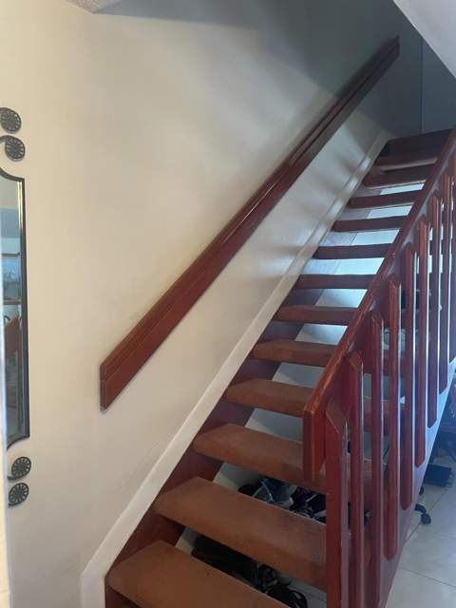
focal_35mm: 26
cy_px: 304
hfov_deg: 53.1
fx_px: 457
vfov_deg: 67.3
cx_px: 228
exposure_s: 1/40
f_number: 1.6
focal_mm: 4.2
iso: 640
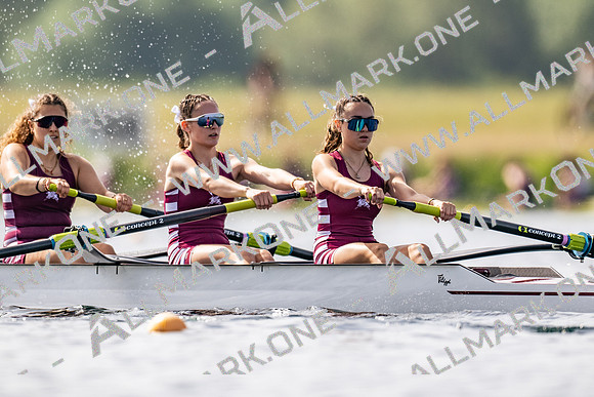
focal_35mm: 900
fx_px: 14860
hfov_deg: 2.3
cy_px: 198
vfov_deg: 1.5
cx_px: 297
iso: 180
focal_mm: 600
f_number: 4
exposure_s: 1/2500
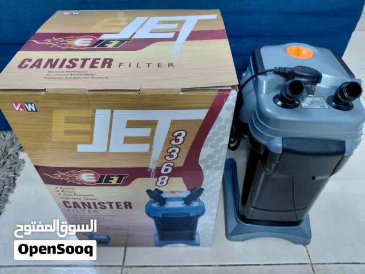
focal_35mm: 25
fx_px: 264
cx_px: 182
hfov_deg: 69.4
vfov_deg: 54.9
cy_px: 137
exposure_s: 1/60
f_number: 1.8
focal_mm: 4.69
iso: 400
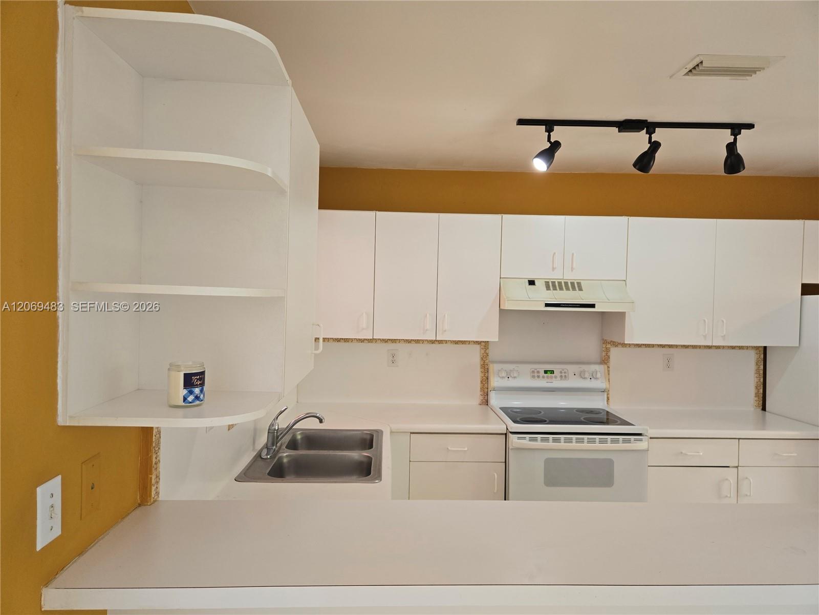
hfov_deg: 73.9
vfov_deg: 58.9
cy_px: 308
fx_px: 544
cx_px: 410
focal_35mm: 23
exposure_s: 1/120
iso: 125
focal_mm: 5.4
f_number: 1.8
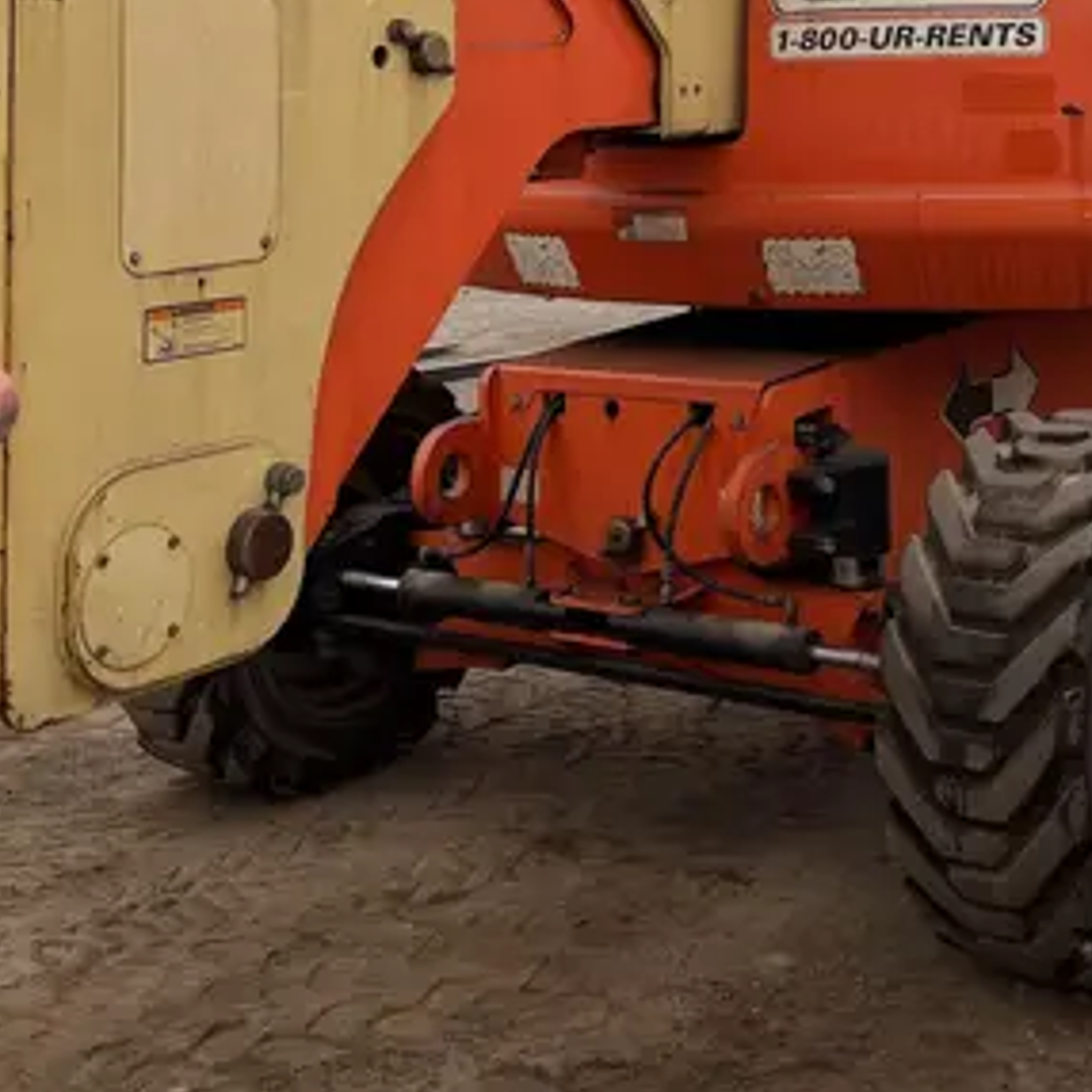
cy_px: -132
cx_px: 867
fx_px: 2106
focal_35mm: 59
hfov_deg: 28.5
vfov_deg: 26.6
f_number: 1.6
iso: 50
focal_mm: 5.96
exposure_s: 1/327
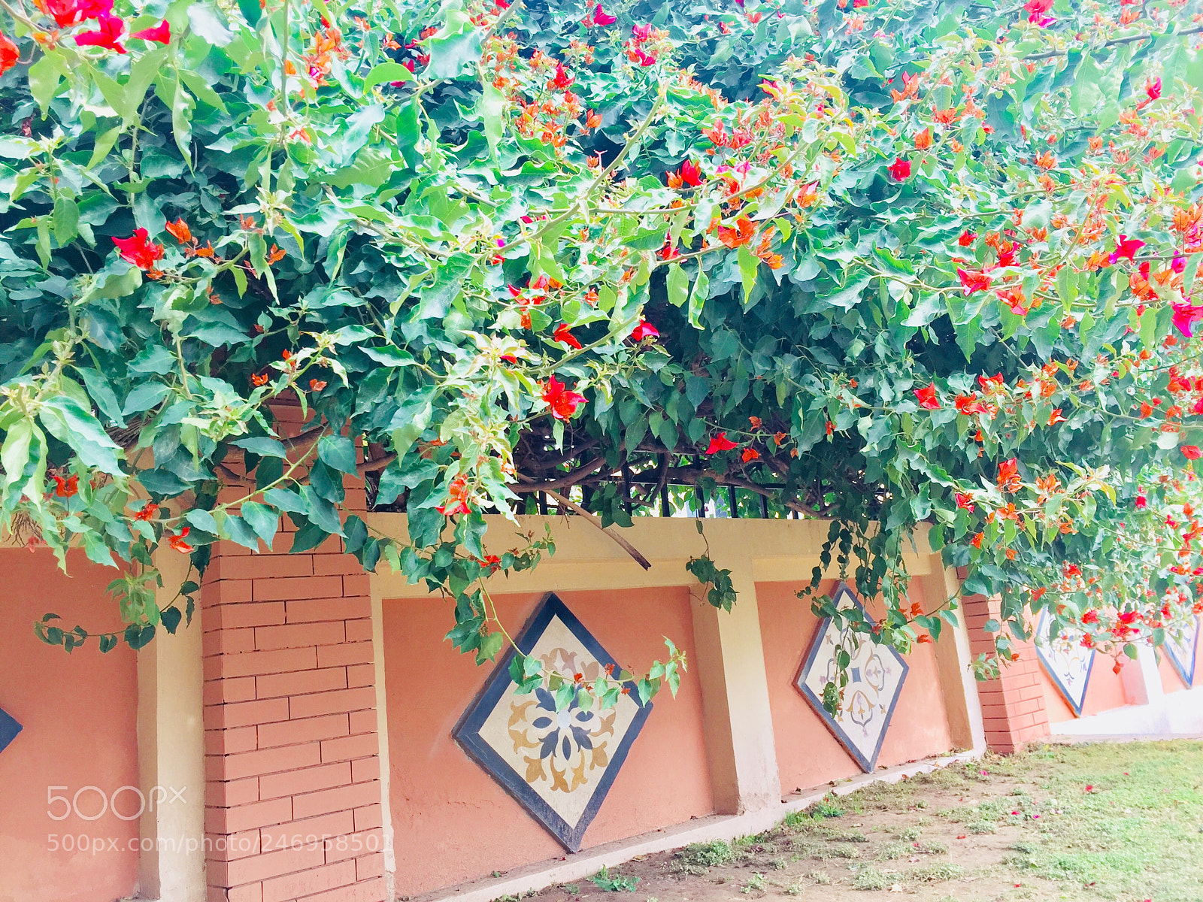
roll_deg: +4.4
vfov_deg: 48.2
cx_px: 602
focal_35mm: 29
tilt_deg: +9.8
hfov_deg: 61.7
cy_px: 451
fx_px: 1008
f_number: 2.2
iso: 32
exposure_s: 1/100
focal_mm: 4.15
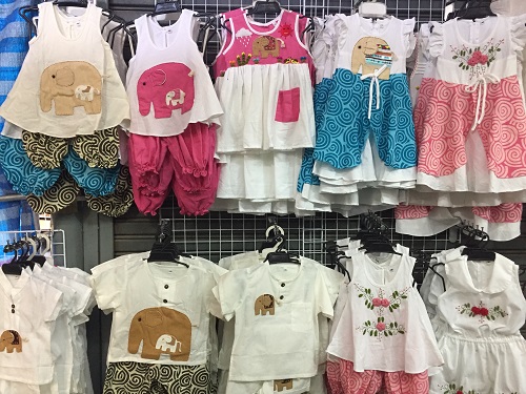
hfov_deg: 61.7
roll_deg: -0.8
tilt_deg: -5.8
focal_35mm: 29
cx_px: 263
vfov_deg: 48.2
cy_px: 197
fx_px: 441
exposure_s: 1/33
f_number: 2.2
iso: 200
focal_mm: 4.15
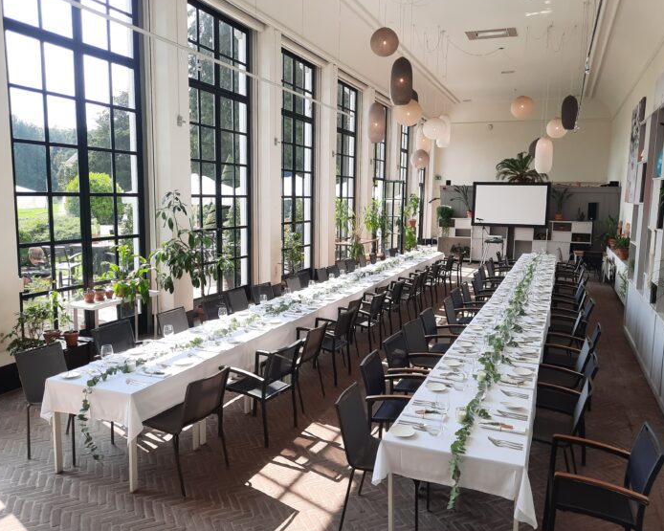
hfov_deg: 64.0
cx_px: 356
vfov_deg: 53.2
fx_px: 531
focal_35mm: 27
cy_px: 264
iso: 32
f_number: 2
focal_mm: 4.6
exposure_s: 1/215
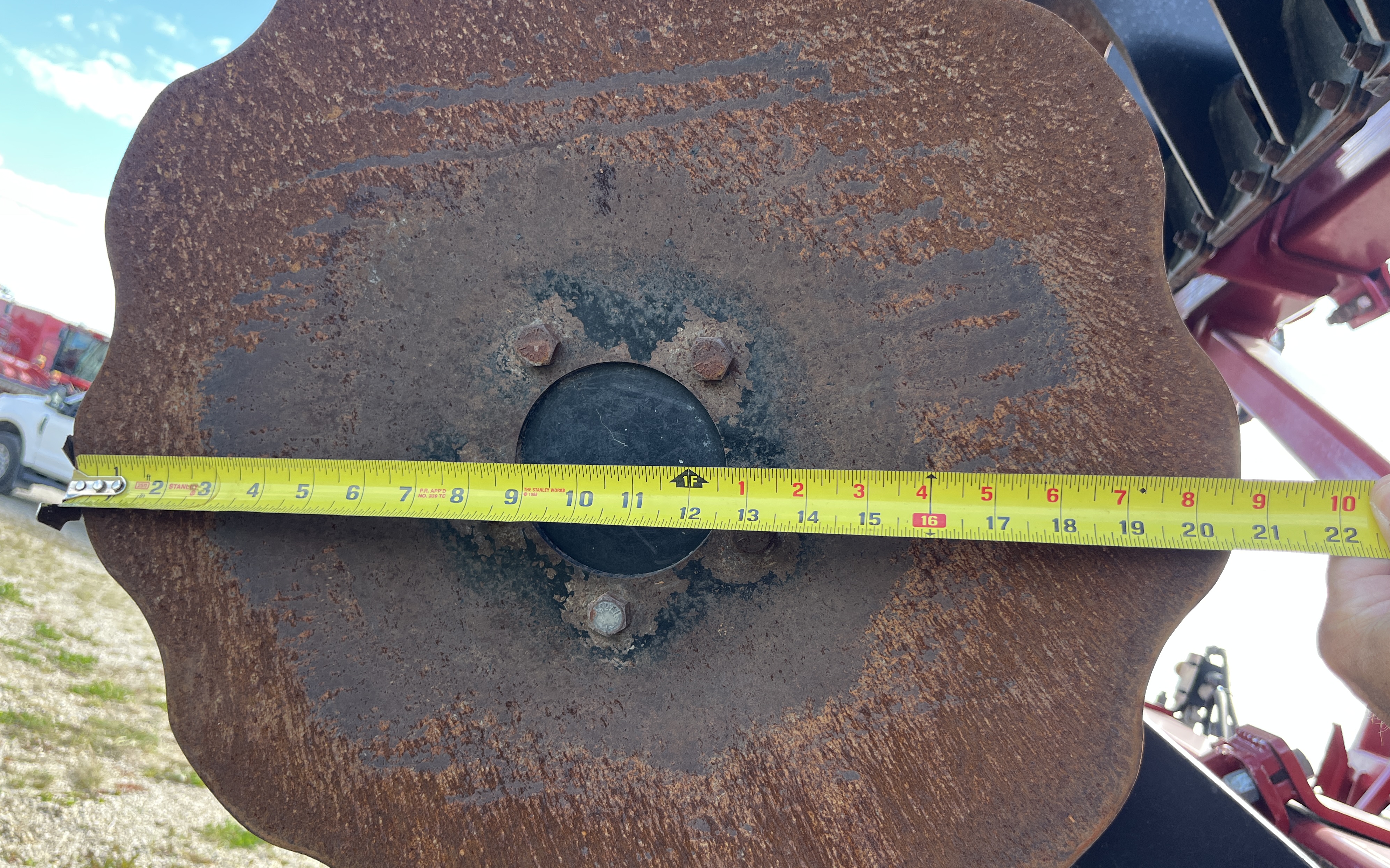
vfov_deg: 44.4
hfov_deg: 66.5
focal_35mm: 28
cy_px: 494
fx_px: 1061
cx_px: 694
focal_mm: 5.1
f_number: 1.6
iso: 40
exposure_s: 1/240
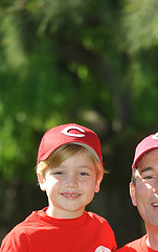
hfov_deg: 5.4
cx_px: 123
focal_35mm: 245
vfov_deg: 8.5
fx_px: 1685
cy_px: 295
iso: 200
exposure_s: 1/1000
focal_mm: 100
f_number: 4
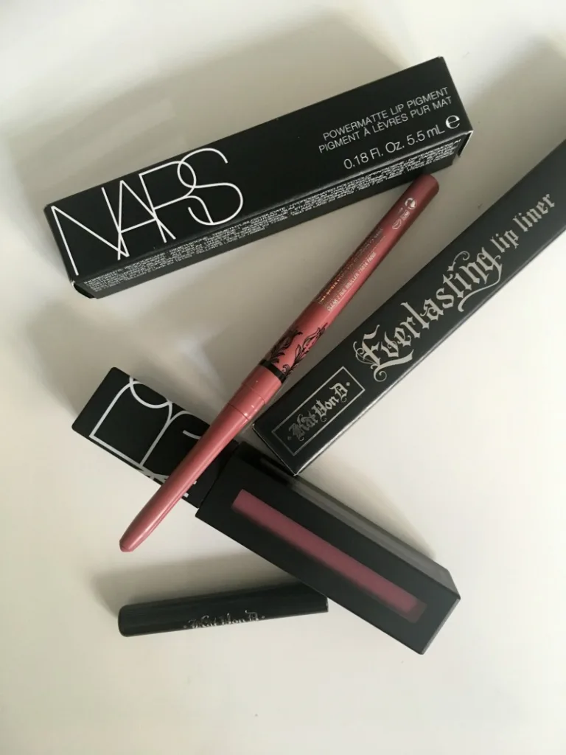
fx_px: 632
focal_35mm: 29
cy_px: 378
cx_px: 283
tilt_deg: -86.3
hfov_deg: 48.2
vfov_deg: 61.7
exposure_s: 1/30
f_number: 2.2
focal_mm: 4.15
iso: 125
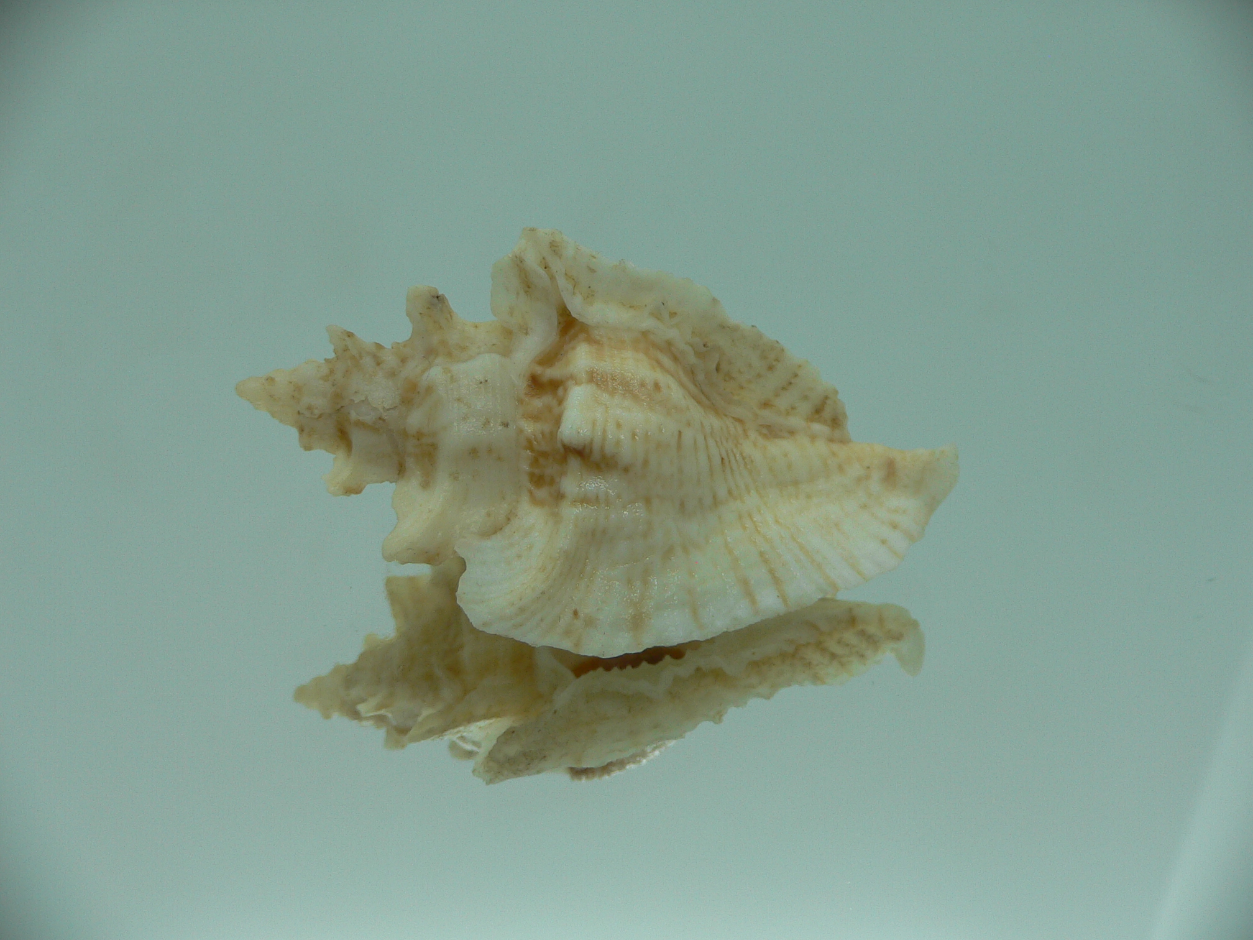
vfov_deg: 40.7
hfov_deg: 52.6
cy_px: 470
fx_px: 1267
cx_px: 626
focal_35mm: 35
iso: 80
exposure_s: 1/80
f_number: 2.8
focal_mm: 4.6
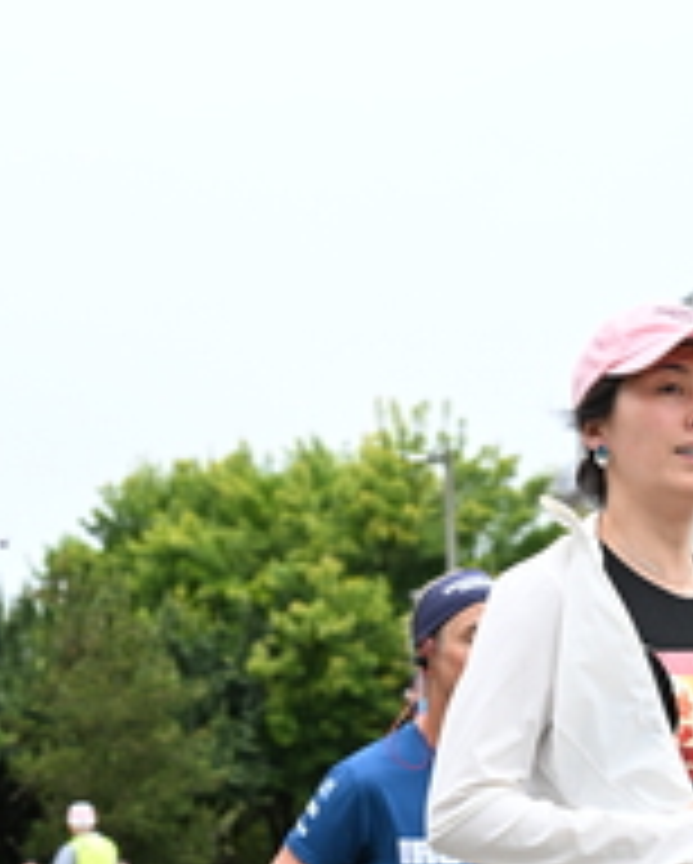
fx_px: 2816
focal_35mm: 110
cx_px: 263
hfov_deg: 14.0
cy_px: 882
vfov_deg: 17.0
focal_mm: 41
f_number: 4
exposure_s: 1/800
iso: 1600
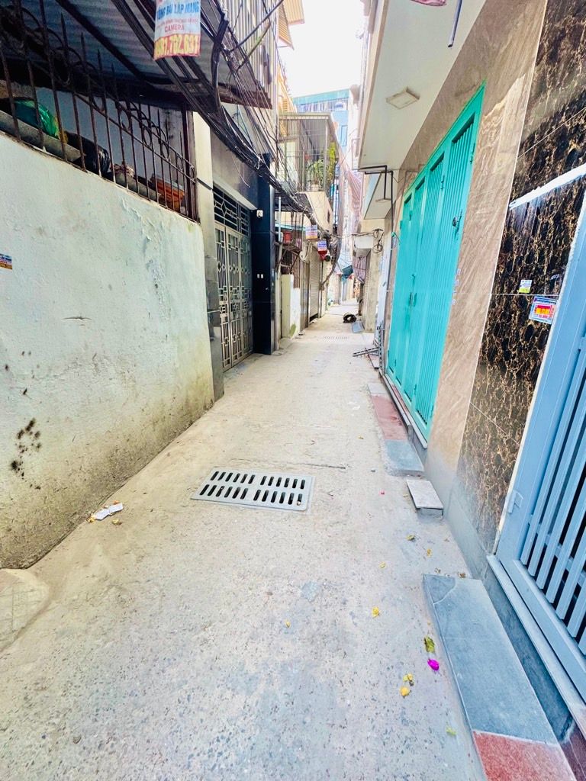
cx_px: 293
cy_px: 390
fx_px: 316
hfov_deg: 85.7
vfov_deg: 102.1
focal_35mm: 14
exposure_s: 1/99
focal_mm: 2.22
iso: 160
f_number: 2.2
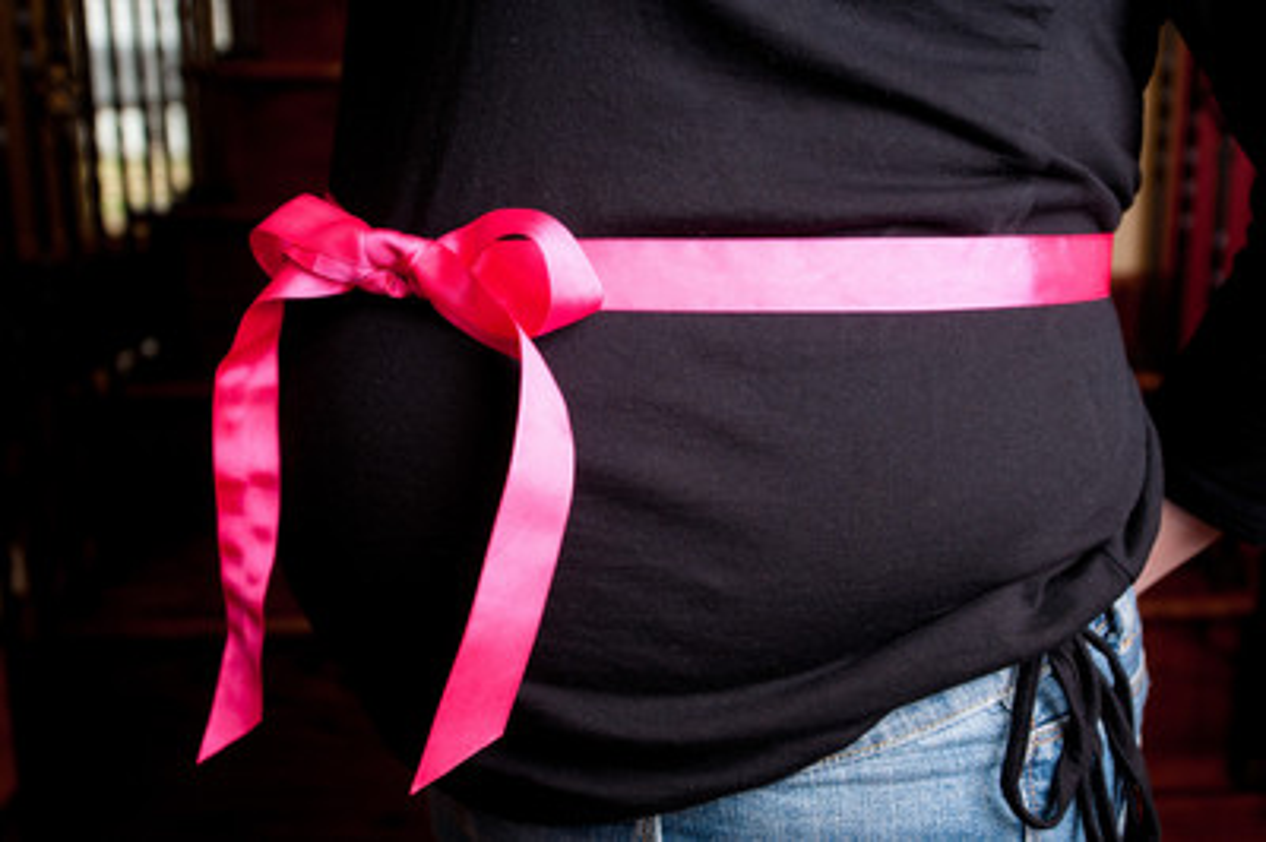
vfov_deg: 36.8
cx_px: 633
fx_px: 1265
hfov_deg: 53.2
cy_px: 421
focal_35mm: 36
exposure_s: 1/100
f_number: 2.8
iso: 250
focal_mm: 24
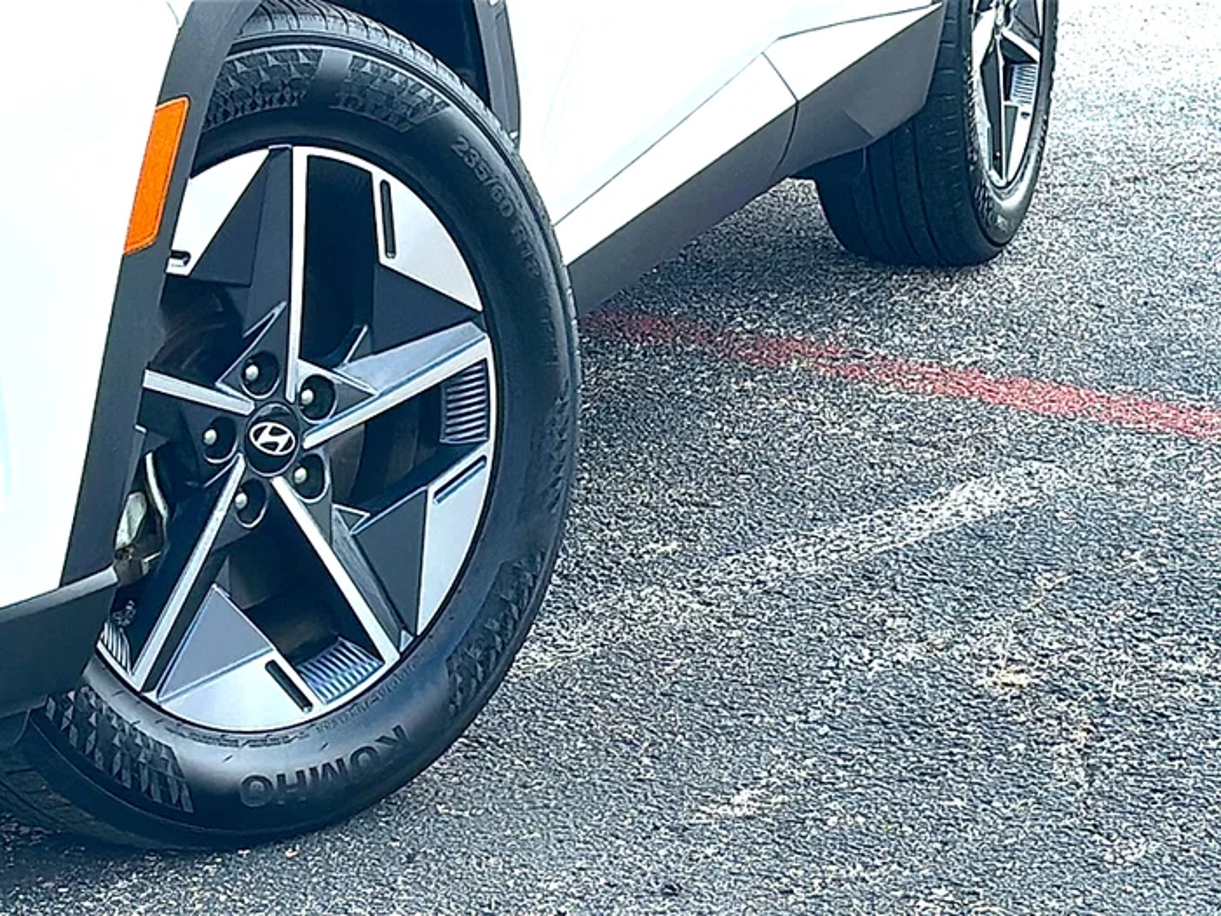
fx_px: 3527
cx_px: 610
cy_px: 458
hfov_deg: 19.6
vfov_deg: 14.8
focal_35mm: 100
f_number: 1.78
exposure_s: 1/1618
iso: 80
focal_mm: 6.86
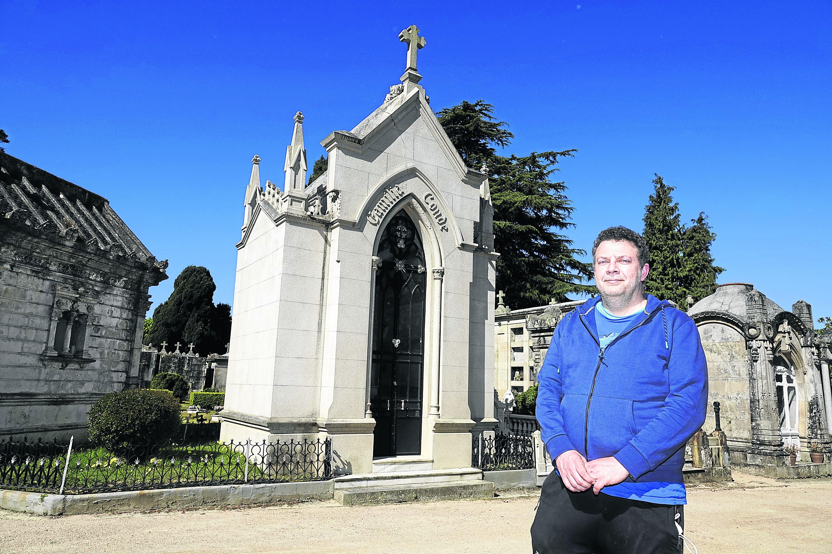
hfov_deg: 73.7
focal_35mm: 24
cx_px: 416
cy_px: 277
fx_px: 555
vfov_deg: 53.1
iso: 100
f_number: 5.6
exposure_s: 1/1000
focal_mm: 8.8
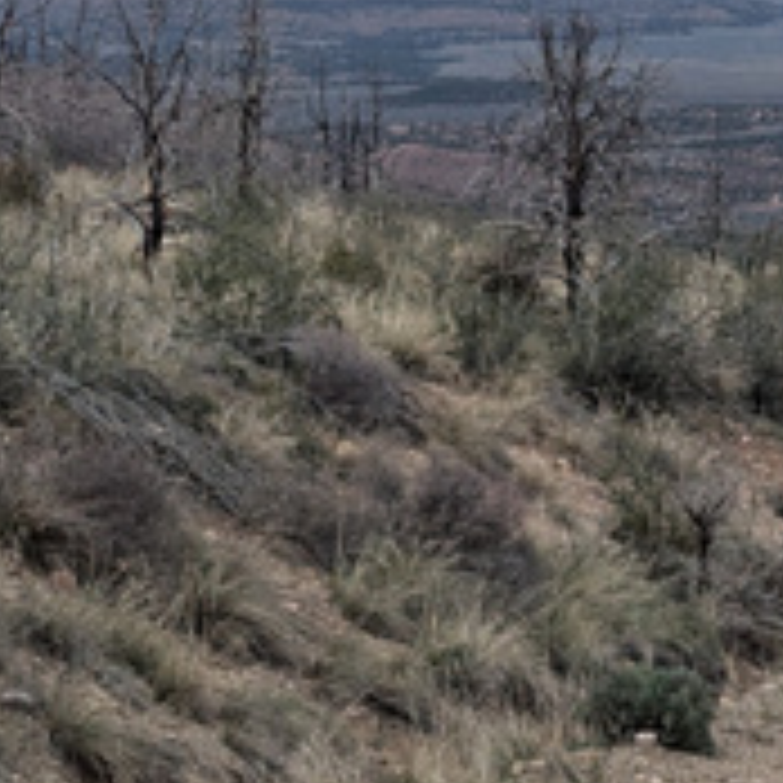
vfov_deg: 9.3
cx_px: 243
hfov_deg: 9.3
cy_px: -117
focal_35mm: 187
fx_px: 4786
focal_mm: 6.81
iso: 68
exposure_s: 1/3165
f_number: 1.85
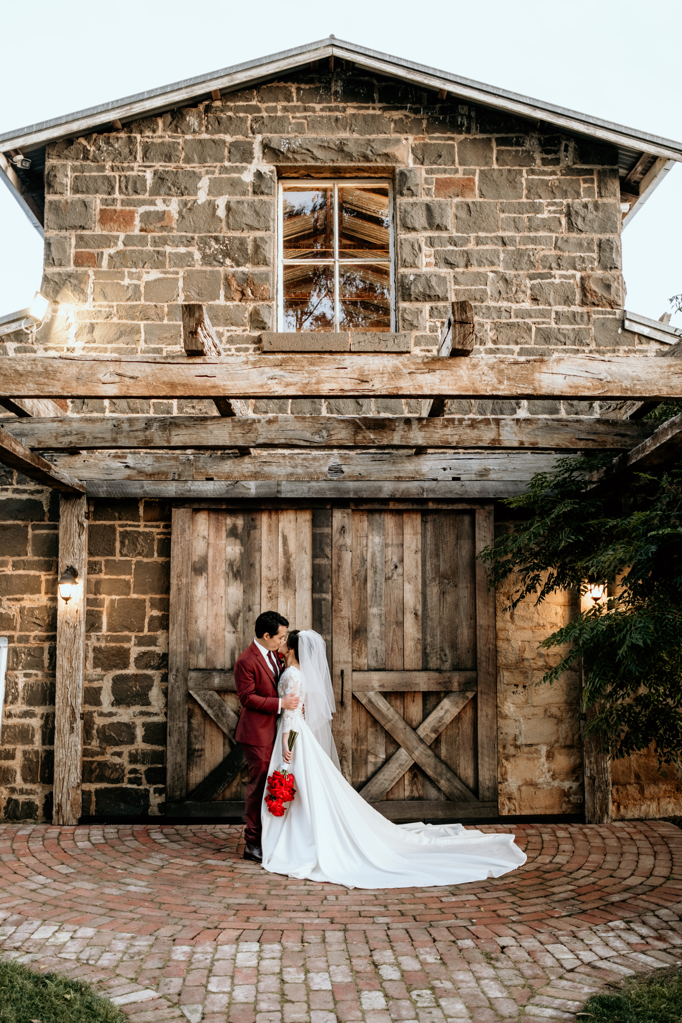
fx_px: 994
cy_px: 512
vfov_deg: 54.4
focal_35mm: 35
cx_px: 341
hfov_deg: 37.9
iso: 320
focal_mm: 23
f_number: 2
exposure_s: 1/35
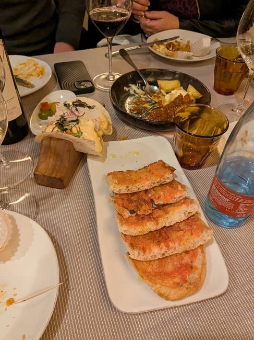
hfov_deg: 51.3
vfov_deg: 65.3
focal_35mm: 27
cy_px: 170
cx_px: 127
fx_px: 264
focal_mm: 4.4
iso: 821
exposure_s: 1/50
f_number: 1.7
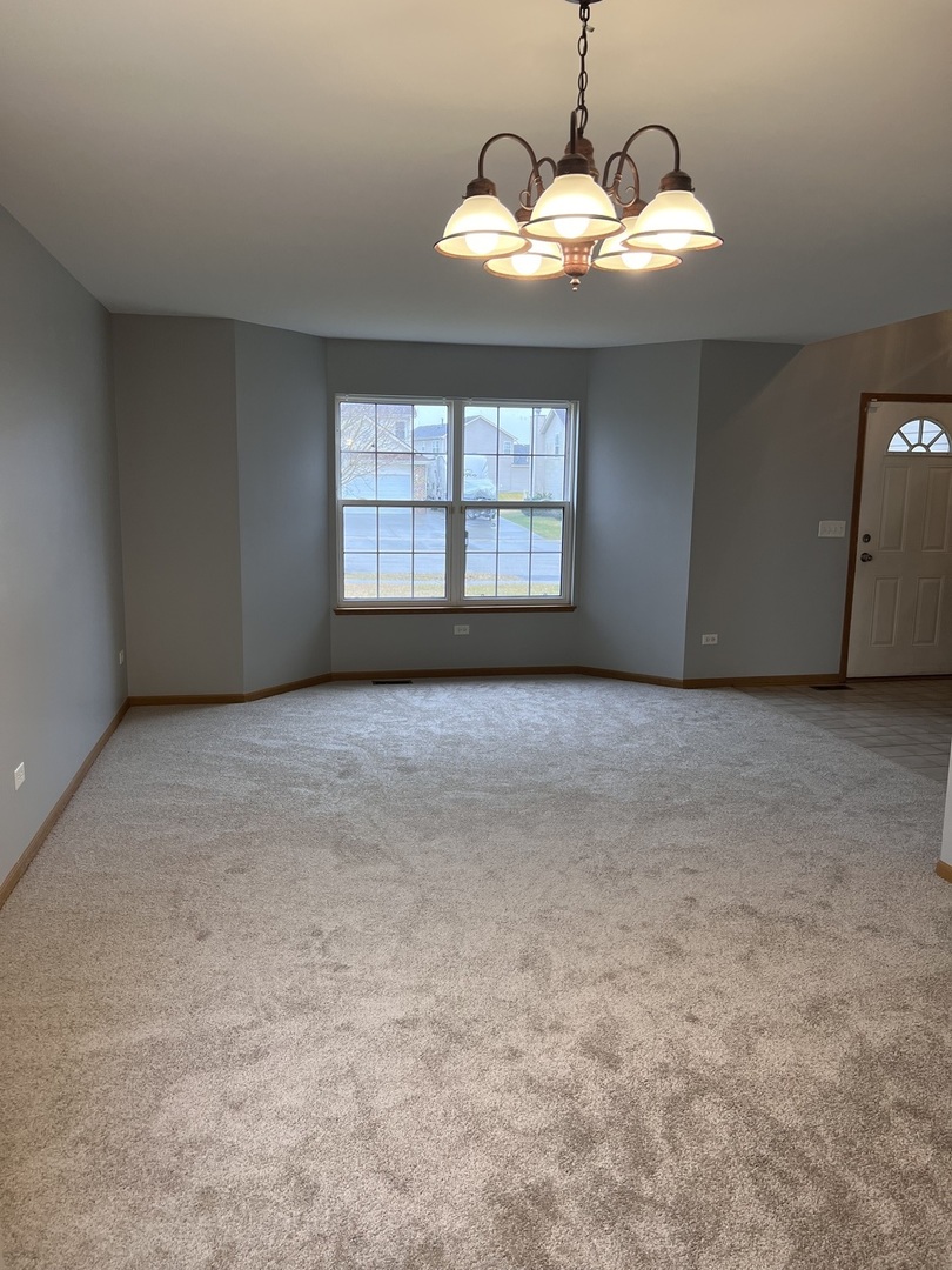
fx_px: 953
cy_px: 635
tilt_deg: -8.3
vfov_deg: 67.3
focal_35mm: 26
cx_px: 476
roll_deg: -0.7
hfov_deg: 53.1
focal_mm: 5.7
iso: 100
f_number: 1.5
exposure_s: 1/120
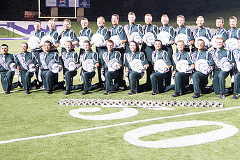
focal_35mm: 64
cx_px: 141
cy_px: 67
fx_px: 426
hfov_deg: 31.4
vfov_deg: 21.2
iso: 1000
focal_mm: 38
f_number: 5
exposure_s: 1/20
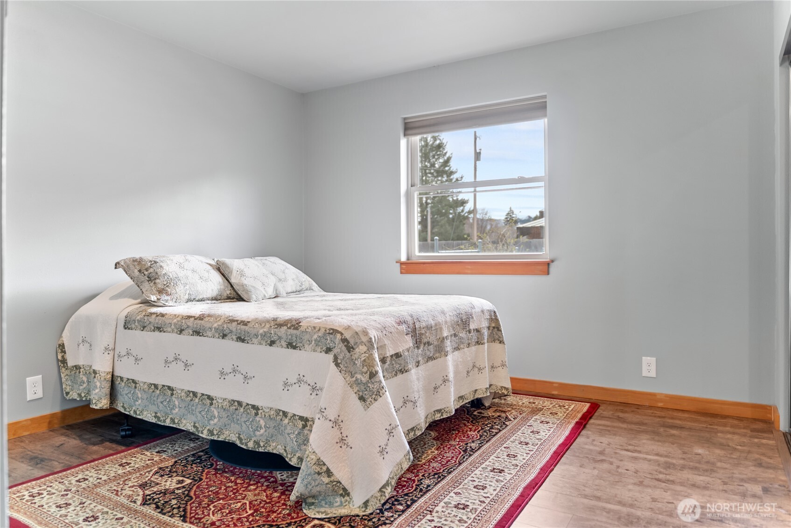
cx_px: 396
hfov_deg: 73.7
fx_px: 528
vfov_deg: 53.2
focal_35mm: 24
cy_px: 264
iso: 250
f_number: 2.8
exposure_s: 1/10
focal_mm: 24
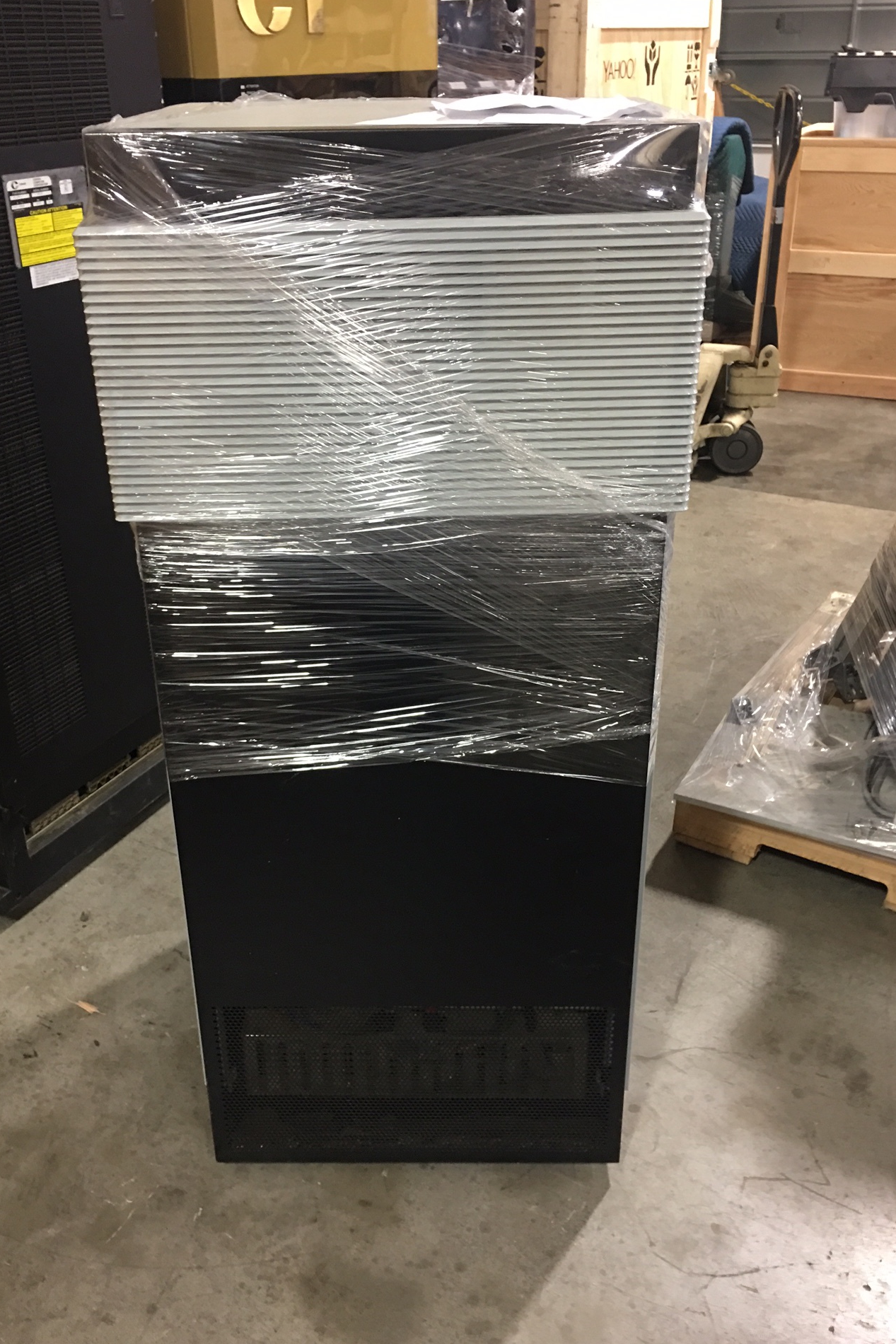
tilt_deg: -25.0
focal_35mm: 32
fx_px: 1194
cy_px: 654
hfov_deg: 41.1
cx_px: 418
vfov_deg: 58.7
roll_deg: +0.4
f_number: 2.2
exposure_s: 1/8
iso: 80
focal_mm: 4.15
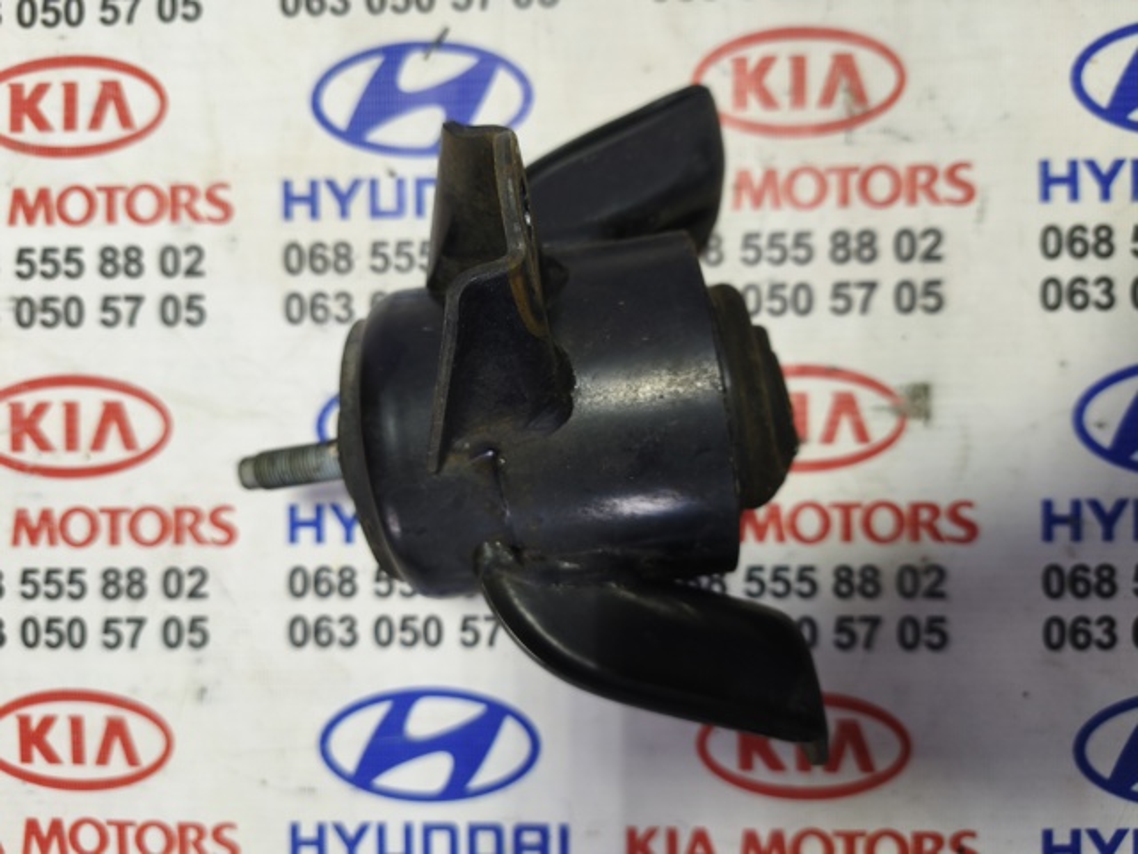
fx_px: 756
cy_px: 427
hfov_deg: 73.9
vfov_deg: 58.9
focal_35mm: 23
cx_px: 569
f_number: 1.7
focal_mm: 5.35
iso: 320
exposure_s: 1/45
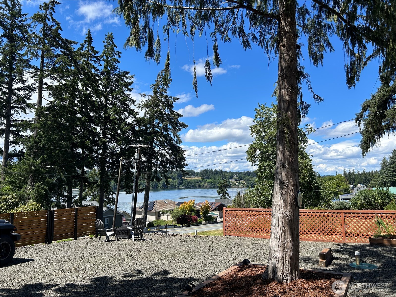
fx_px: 297
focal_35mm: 26
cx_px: 198
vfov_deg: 53.1
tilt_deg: +5.7
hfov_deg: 67.3
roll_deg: +1.1
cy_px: 148
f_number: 1.5
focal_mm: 5.7
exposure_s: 1/3704
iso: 50
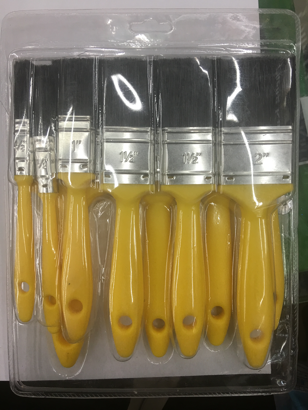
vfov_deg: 61.7
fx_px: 344
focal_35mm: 29
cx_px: 154
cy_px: 205
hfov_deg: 48.2
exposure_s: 1/33
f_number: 2.2
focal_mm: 4.15
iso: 40
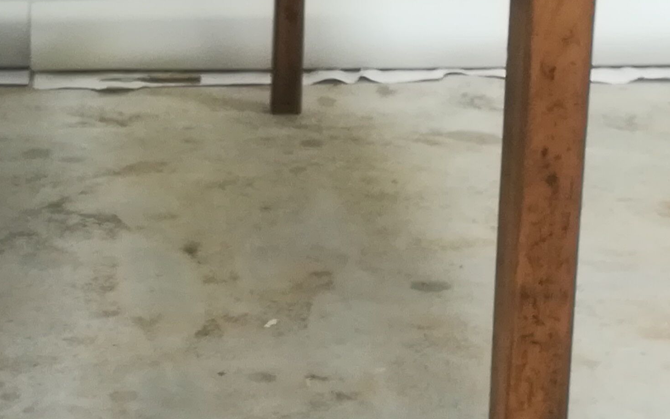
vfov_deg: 12.7
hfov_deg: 19.8
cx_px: 77
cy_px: 142
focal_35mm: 103
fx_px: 1881
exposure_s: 1/33.3
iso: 160
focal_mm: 3.83
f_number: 2.2
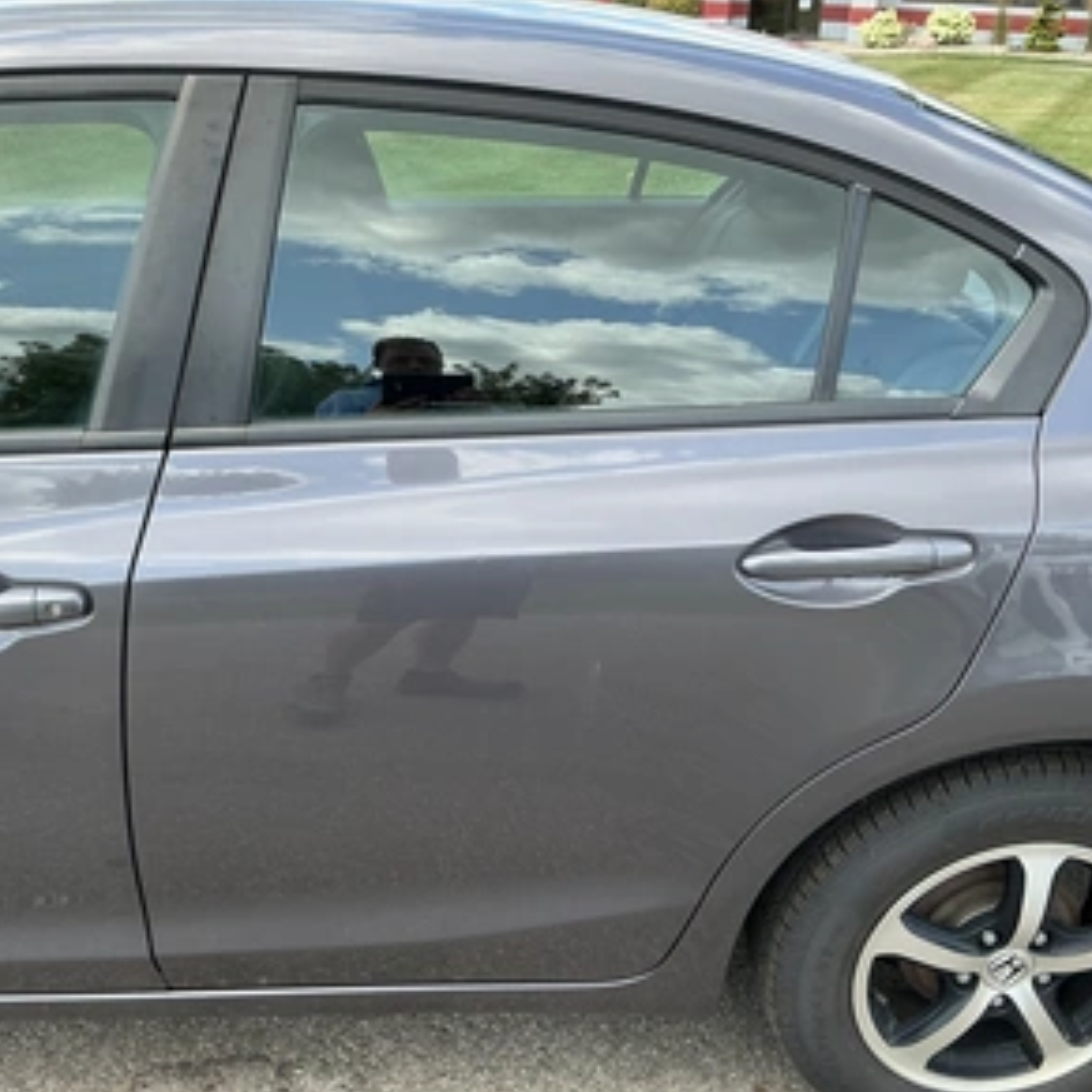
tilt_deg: -23.6
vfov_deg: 48.4
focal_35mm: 34
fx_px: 1213
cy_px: 559
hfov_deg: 48.4
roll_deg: -2.4
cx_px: 507
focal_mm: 3
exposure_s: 1/346
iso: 25
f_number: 1.8
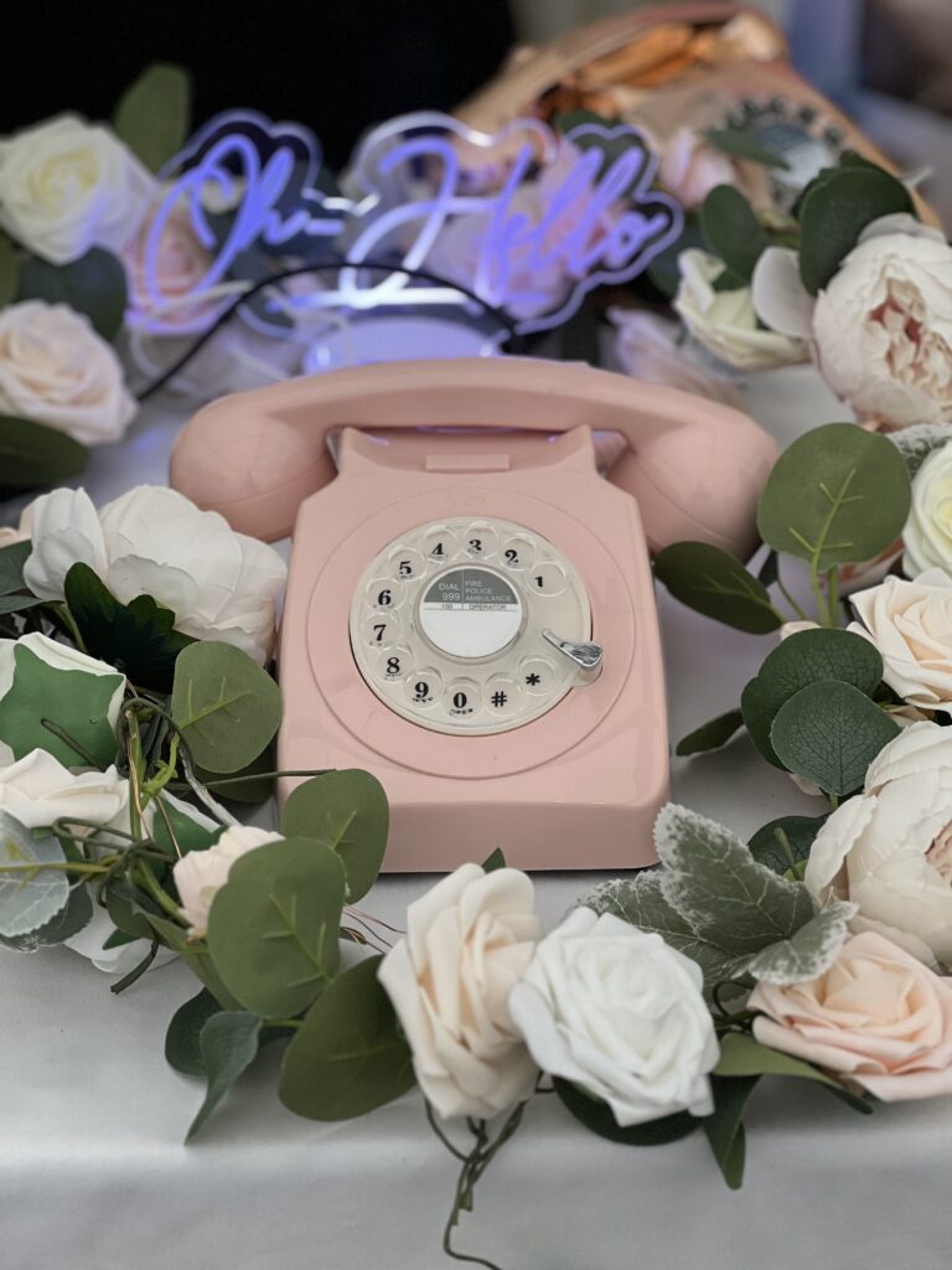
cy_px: 635
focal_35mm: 77
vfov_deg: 25.3
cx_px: 476
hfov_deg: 19.1
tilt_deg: -31.0
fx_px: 2824
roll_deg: +0.5
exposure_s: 1/100
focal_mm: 9
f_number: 2.8
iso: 250
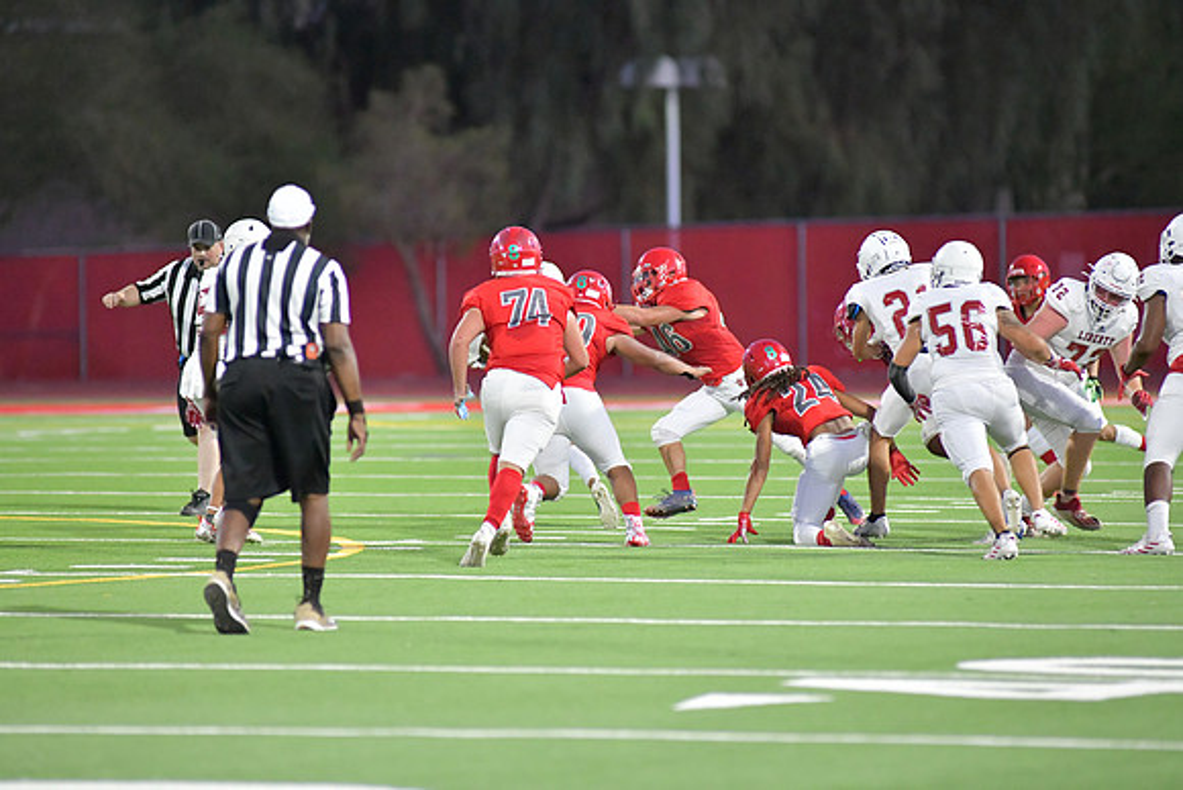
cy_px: 395
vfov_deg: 4.6
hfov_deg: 6.9
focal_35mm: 300
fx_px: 9860
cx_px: 592
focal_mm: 300
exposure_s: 1/1250
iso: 10000
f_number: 3.5
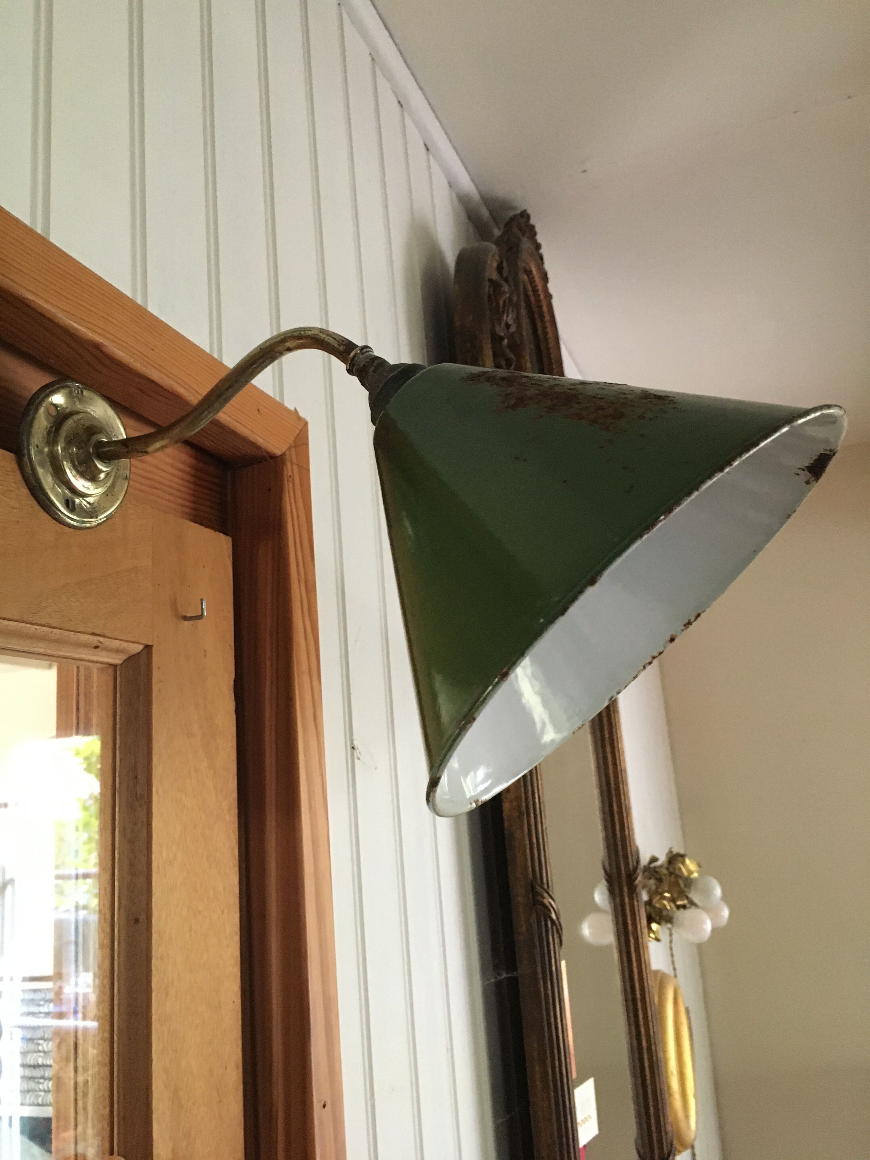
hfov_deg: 48.2
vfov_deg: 61.7
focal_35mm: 29
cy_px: 580
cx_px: 435
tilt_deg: +13.7
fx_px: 972
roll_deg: +3.0
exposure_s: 1/25
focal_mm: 4.15
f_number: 2.2
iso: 200
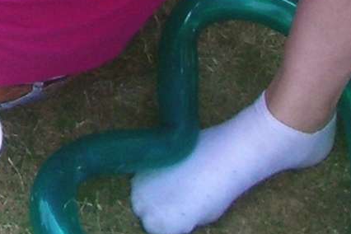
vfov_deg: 6.1
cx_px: -309
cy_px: -262
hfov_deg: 8.9
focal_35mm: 219
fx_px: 2135
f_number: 2.6
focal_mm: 5.8
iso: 80
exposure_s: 1/160
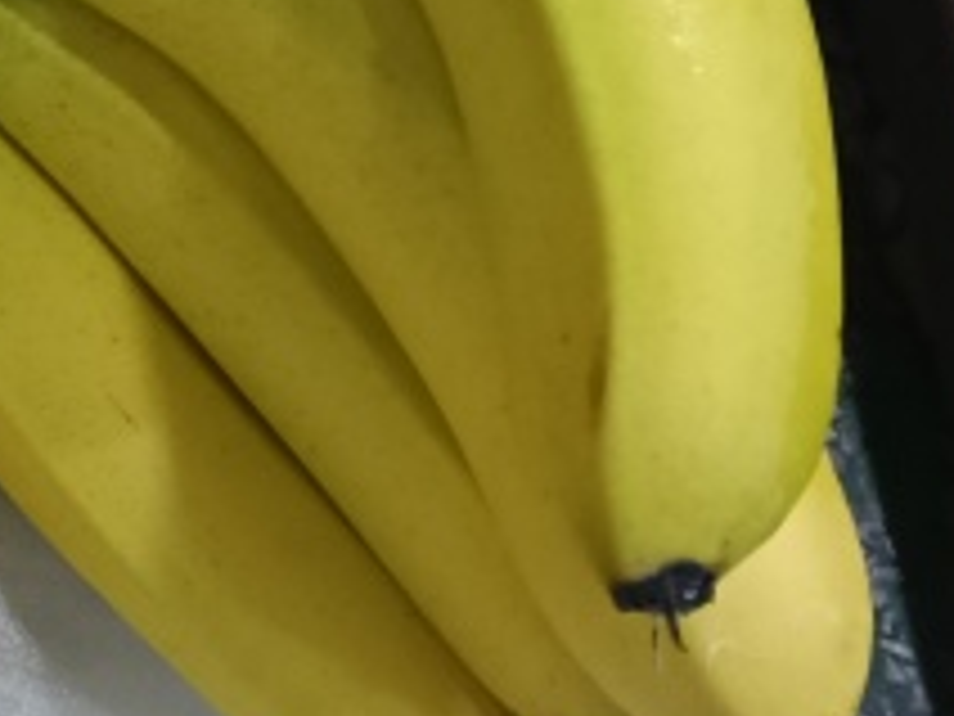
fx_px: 2811
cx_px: -716
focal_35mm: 102
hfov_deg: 16.4
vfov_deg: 14.5
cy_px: 392
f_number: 1.8
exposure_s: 1/33.3
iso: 640
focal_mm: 3.98
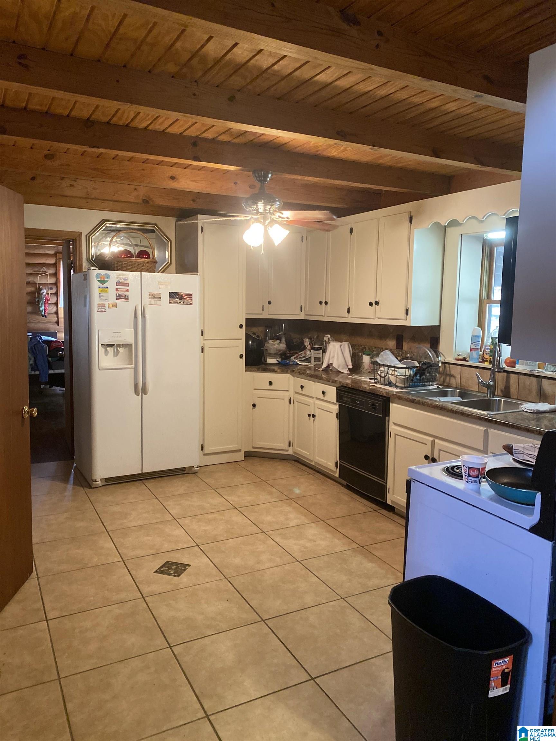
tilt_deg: -5.5
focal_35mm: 26
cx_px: 278
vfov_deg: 67.3
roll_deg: -1.6
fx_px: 557
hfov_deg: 53.1
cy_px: 370
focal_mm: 4.25
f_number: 1.8
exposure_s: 1/40
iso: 400
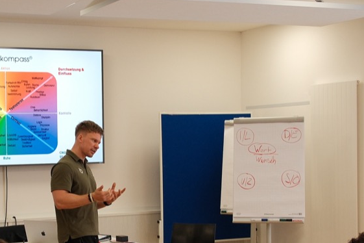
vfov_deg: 17.6
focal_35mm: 77
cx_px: 105
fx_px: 778
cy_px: 174
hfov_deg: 26.1
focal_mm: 18
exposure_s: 1/90
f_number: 2.8
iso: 800
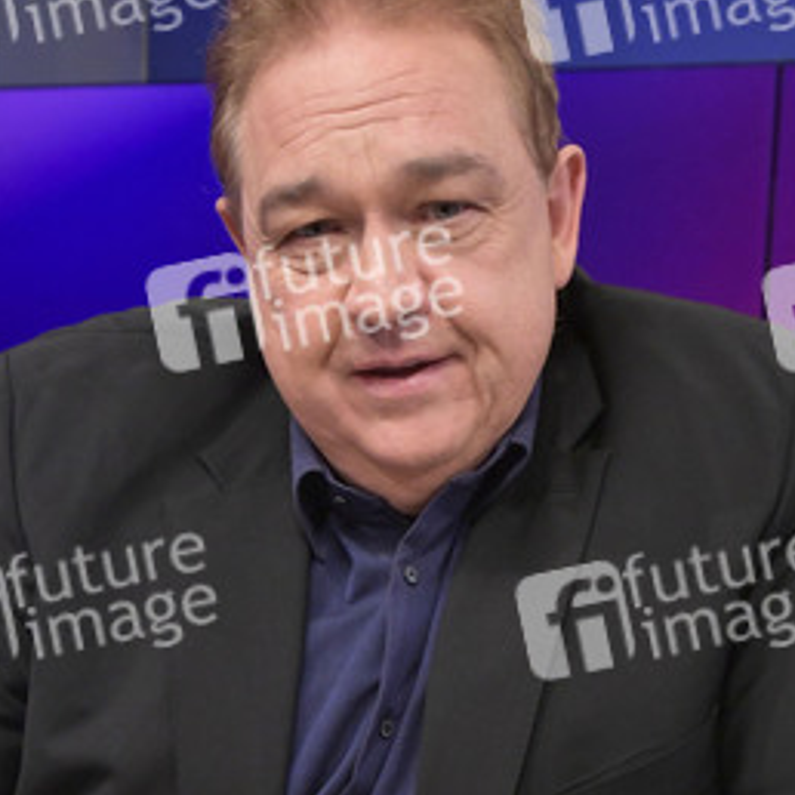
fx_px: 1195
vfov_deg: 36.7
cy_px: 453
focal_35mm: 46
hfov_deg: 36.8
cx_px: 394
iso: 2500
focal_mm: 35
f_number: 6.3
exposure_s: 1/200
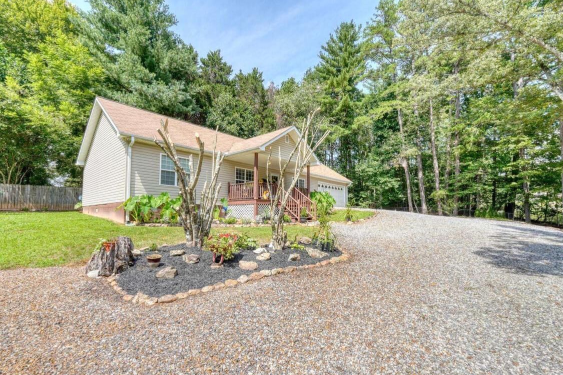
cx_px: 268
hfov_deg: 96.7
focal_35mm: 16
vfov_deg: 73.7
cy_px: 198
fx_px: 250
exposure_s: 1/30
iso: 100
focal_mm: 10
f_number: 8
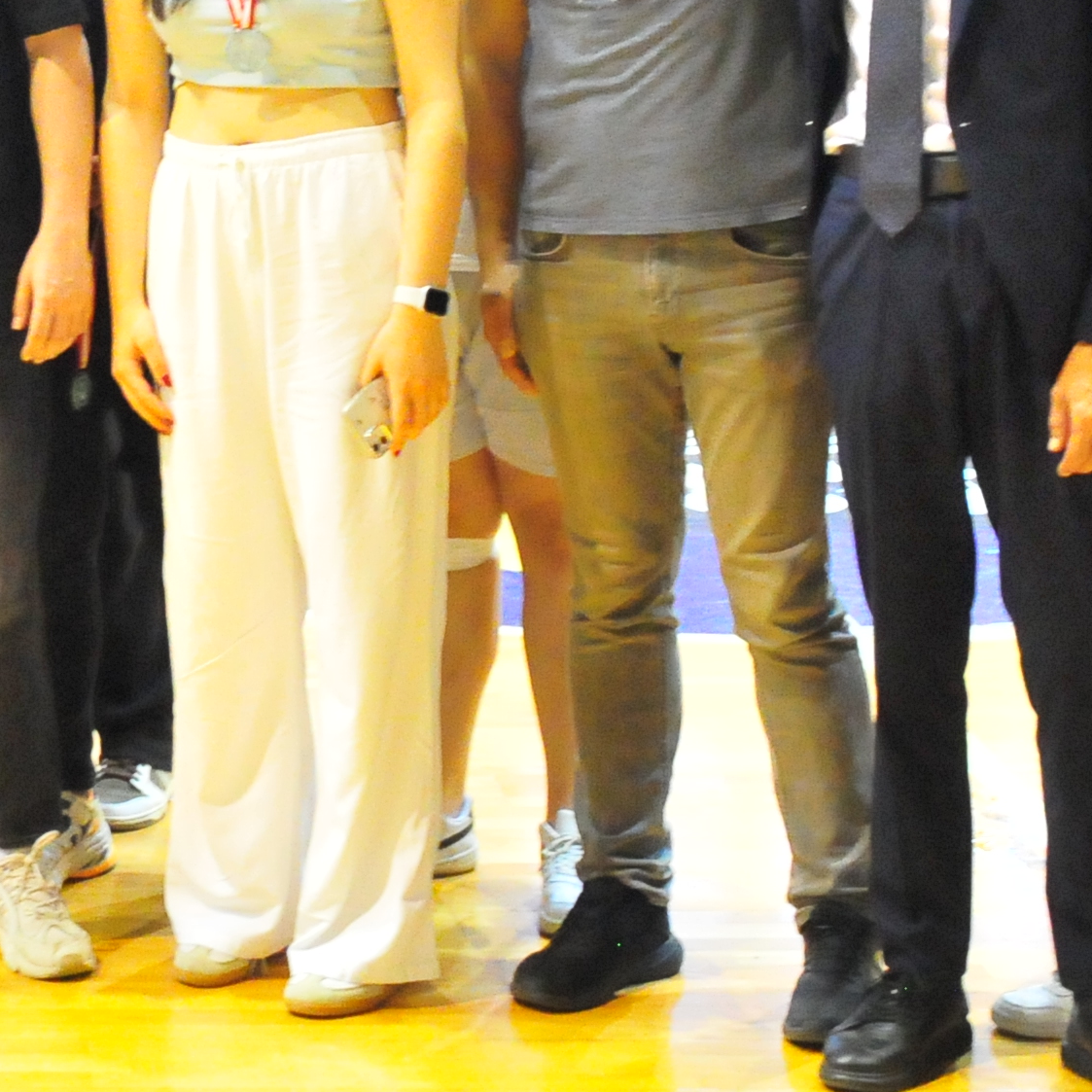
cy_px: -63
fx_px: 3819
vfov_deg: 15.9
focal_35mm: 107
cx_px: -346
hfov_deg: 15.5
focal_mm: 22
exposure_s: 1/10
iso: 3200
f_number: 5
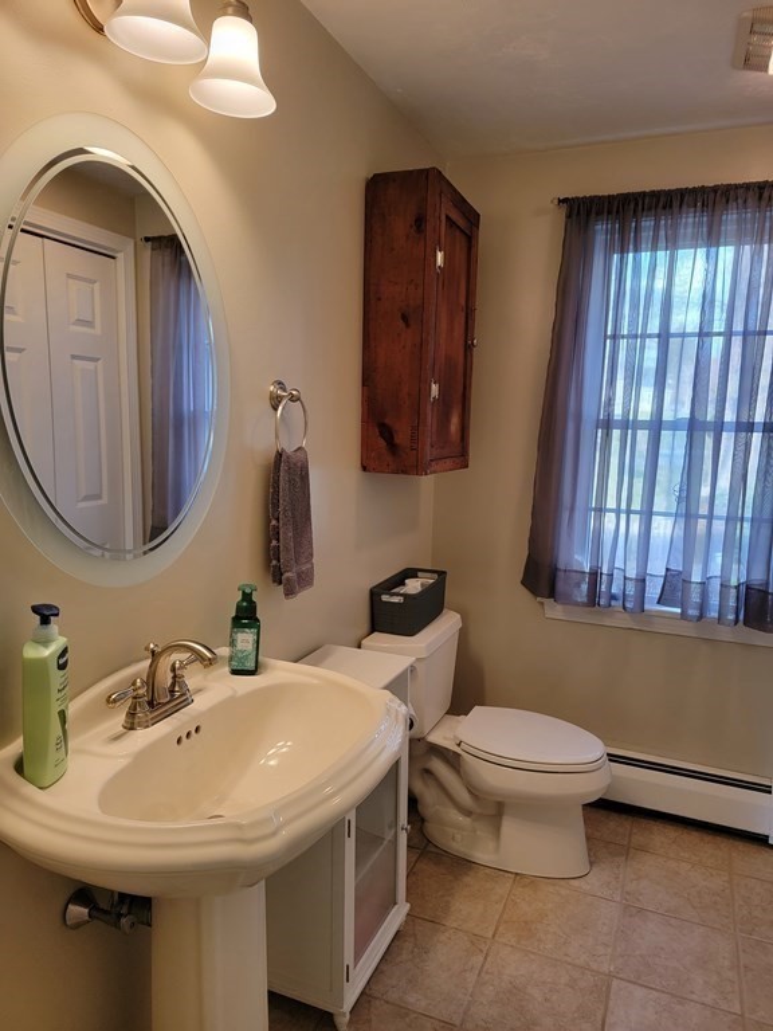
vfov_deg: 71.6
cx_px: 386
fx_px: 715
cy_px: 516
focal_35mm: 24
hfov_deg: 56.8
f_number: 1.8
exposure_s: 1/120
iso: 320
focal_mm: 6.7
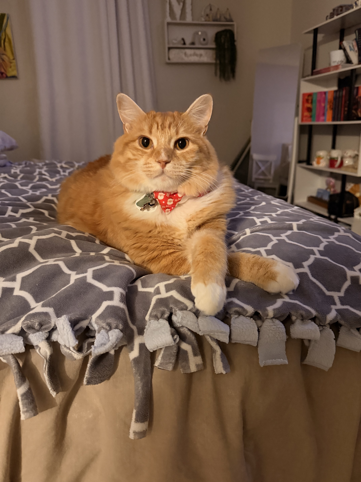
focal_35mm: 24
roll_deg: +2.7
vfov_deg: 71.6
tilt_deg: -17.4
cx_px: 180
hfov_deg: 56.8
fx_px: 334
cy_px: 241
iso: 1000
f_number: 1.78
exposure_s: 1/30
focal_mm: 6.76
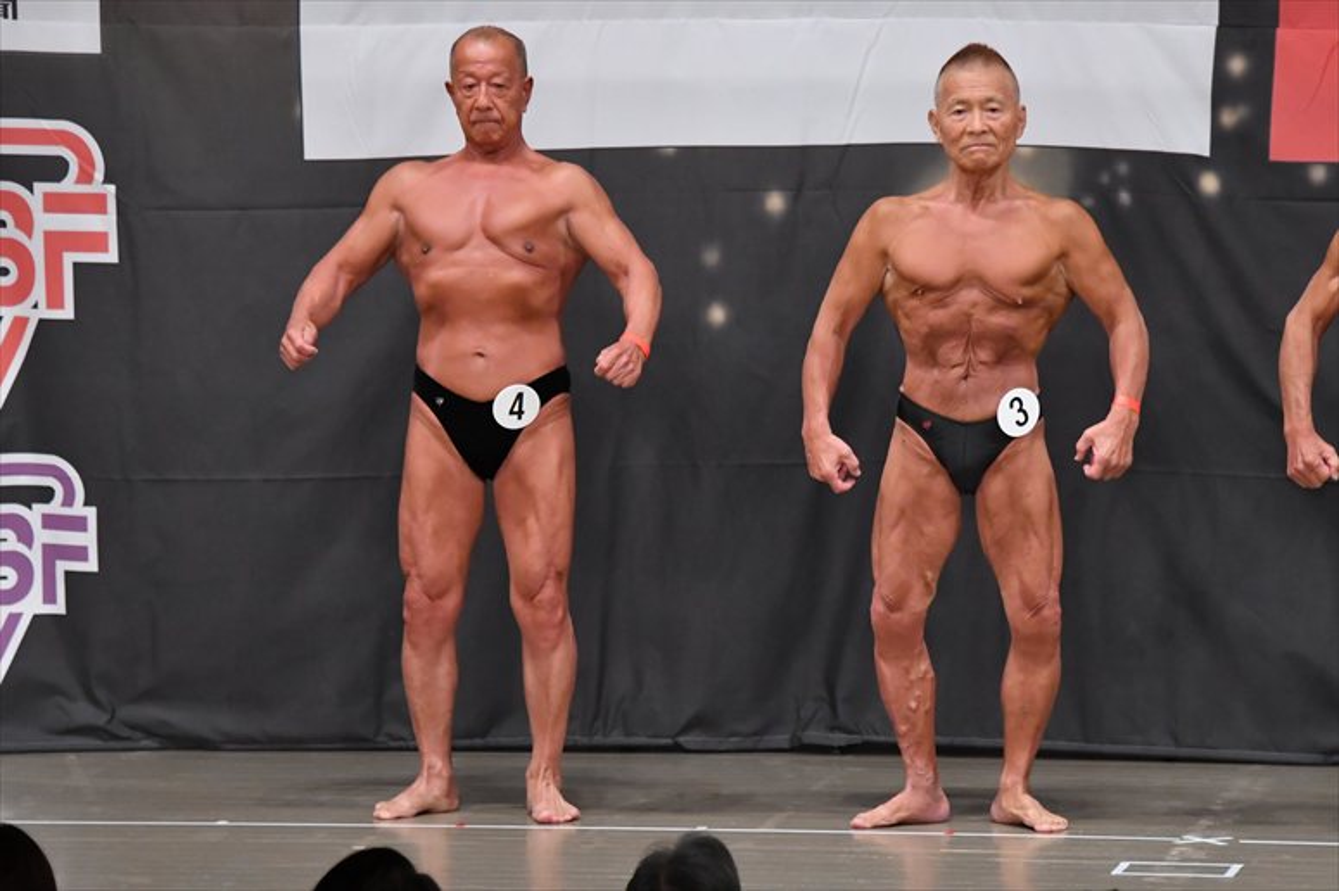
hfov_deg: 8.1
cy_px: 446
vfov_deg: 5.4
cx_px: 670
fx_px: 9480
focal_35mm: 255
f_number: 5.6
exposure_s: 1/400
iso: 5000
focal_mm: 170
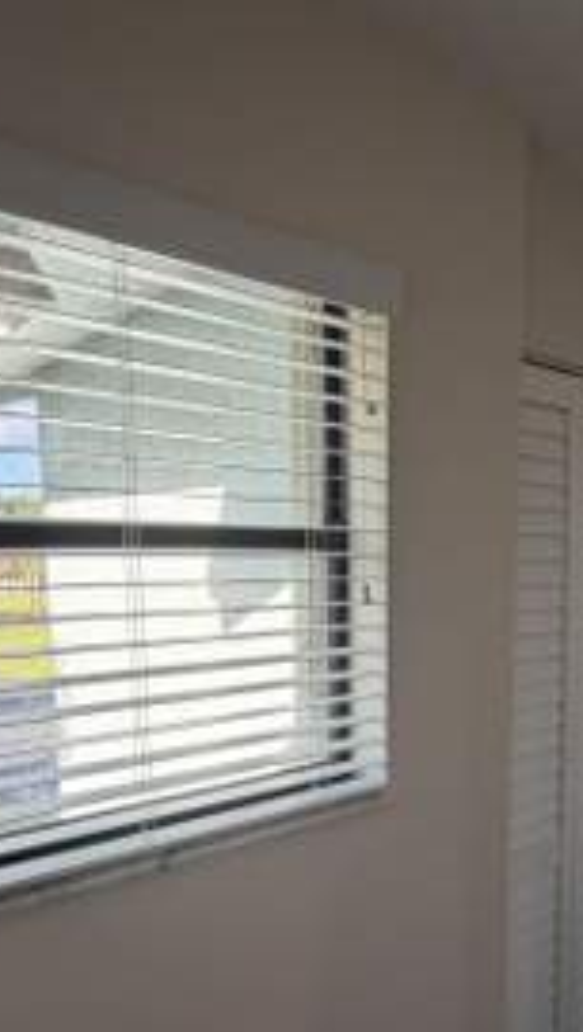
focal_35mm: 27
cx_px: 427
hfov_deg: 41.9
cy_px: 651
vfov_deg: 68.6
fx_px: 740
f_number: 2.2
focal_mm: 2.22
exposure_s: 1/142
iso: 50
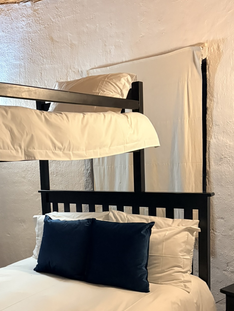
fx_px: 387
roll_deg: +3.2
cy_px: 205
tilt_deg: -7.1
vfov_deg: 43.3
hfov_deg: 32.7
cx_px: 48
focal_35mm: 43
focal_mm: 5.96
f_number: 1.6
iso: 640
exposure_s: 1/25
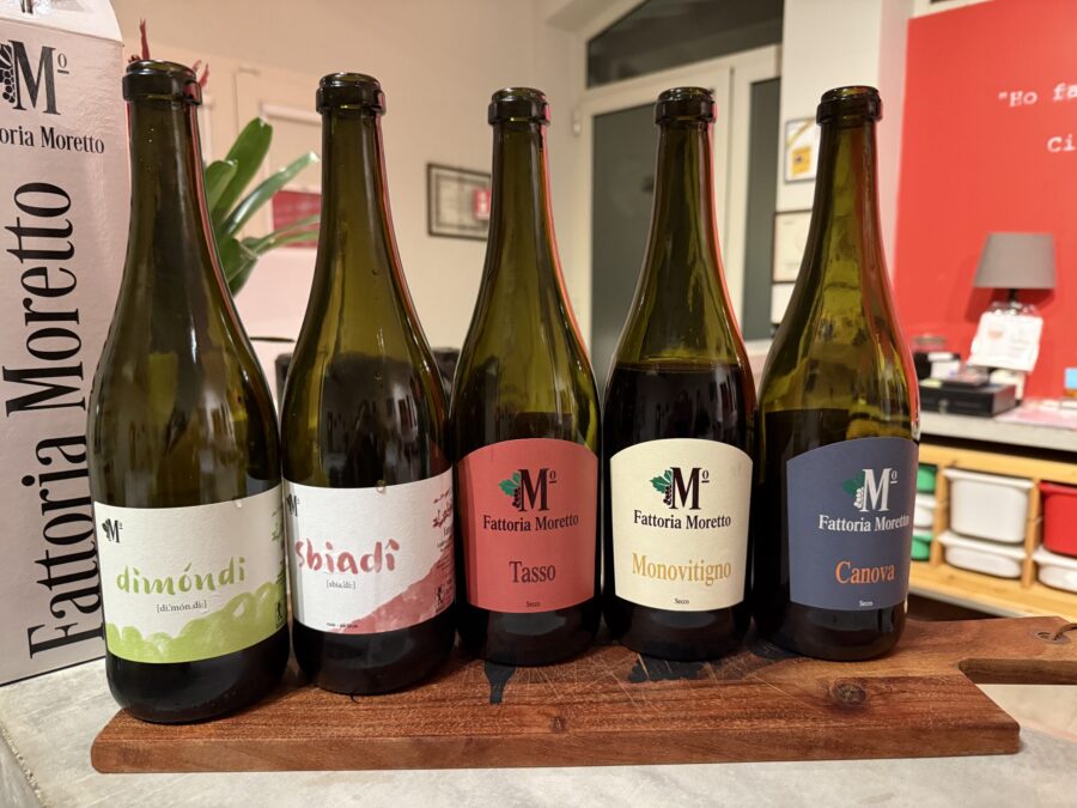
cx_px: 538
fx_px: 747
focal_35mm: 24
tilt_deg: -9.2
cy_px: 404
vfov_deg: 56.8
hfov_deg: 71.6
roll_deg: +0.0
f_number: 1.78
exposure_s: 1/55
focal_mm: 6.76
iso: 800
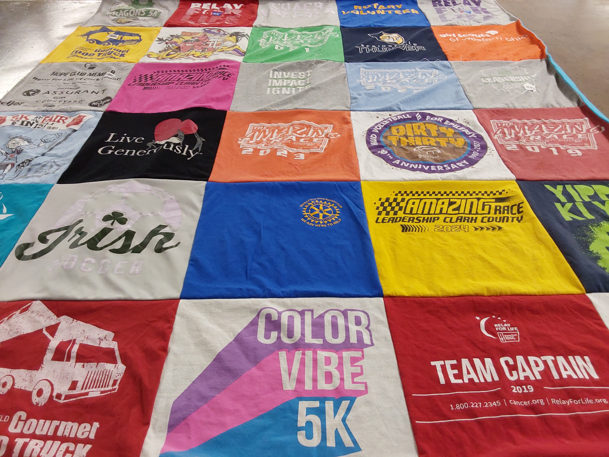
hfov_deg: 63.4
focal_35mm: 28
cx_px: 304
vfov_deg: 49.7
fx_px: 493
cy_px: 228
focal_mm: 2.91
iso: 100
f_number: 1.9
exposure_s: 1/60
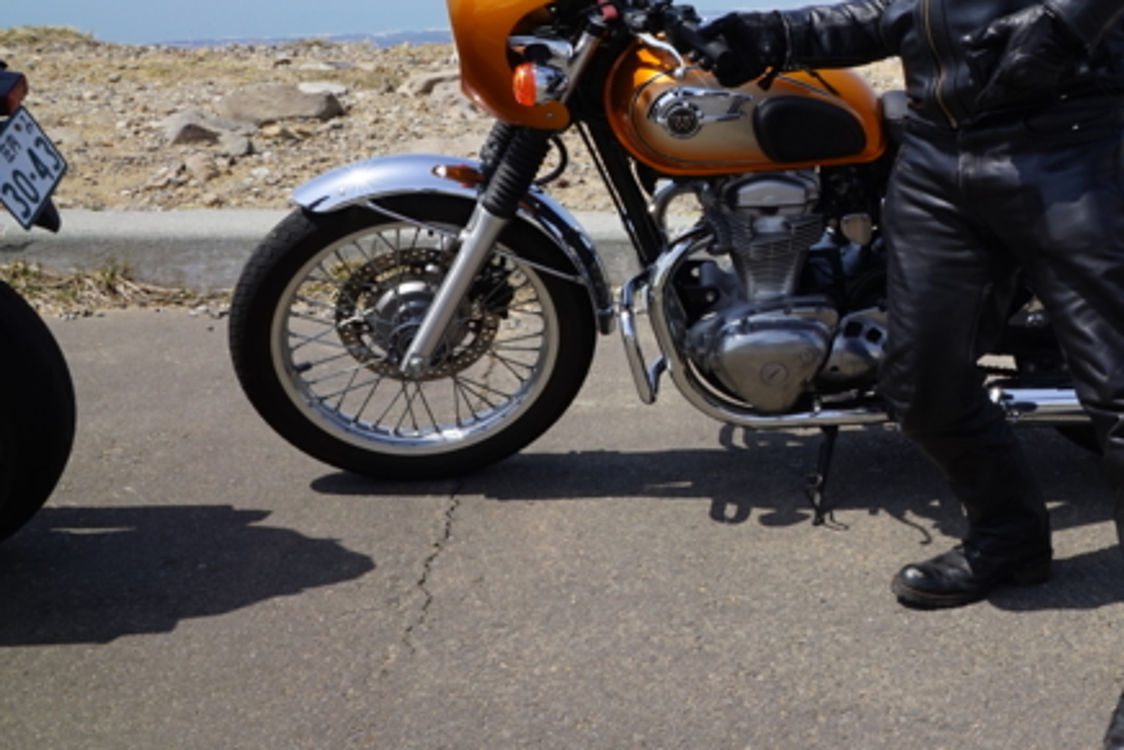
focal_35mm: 55
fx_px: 1718
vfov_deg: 24.4
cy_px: 207
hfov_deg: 34.4
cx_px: 995
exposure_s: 1/90
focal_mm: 20
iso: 100
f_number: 13
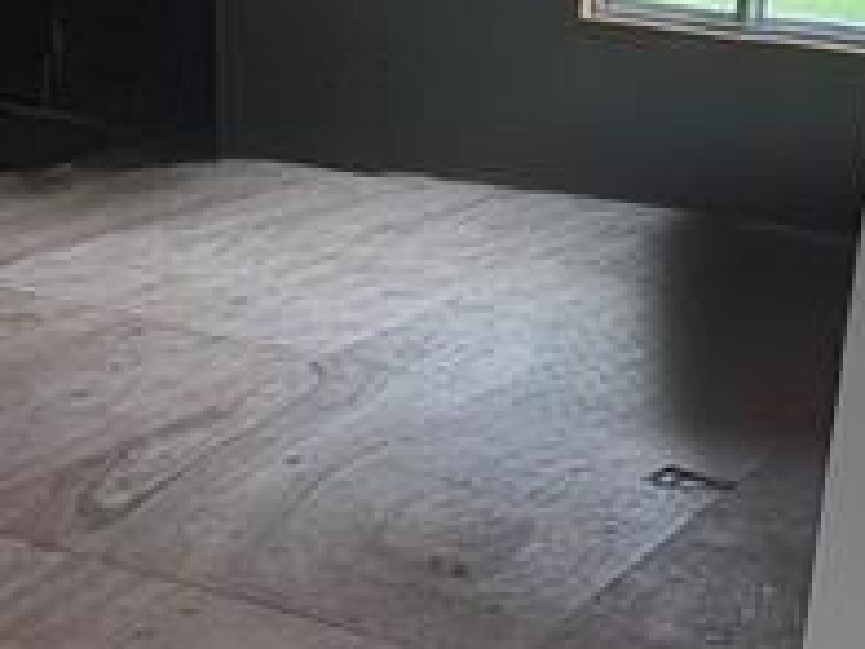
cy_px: 759
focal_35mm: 73
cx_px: 530
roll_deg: -2.4
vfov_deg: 19.1
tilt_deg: -29.2
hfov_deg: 26.6
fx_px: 1824
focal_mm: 2.22
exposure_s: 1/99
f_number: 2.2
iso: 100
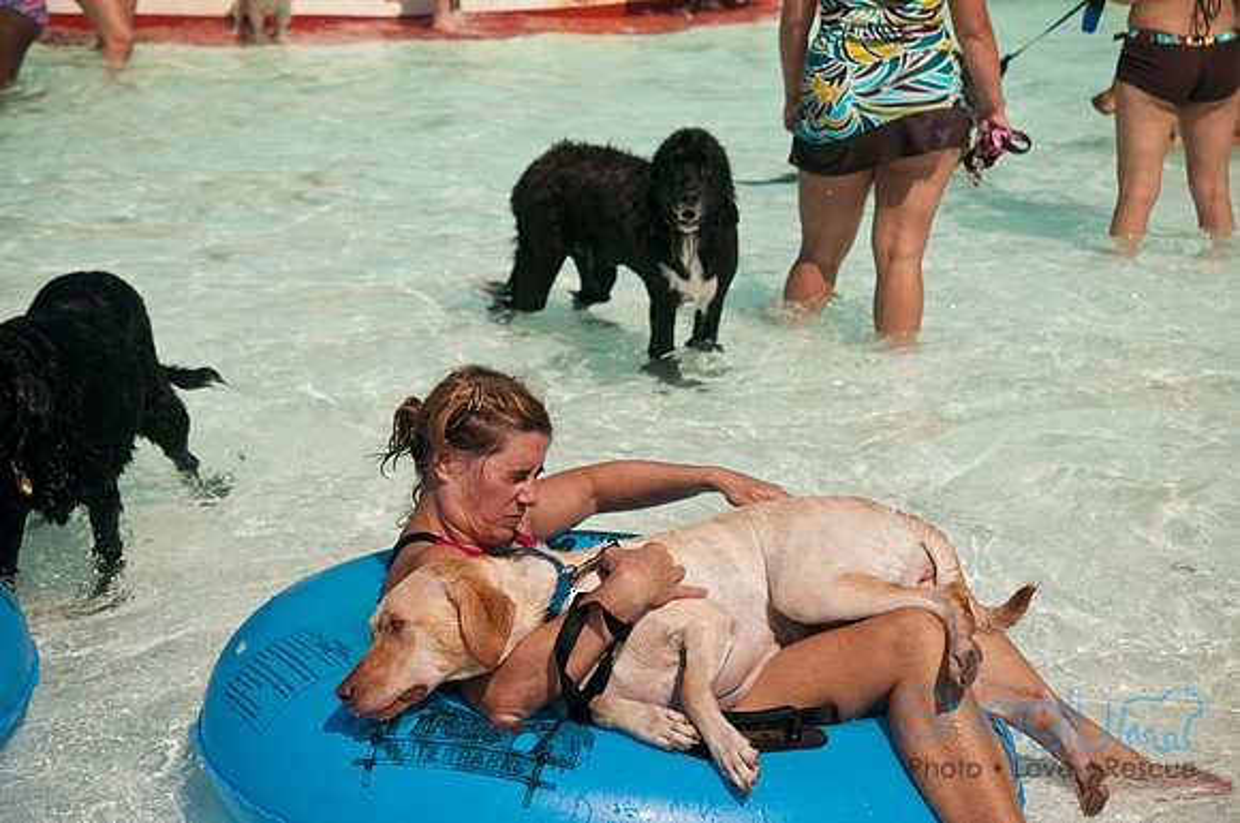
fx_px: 2580
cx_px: 620
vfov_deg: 18.1
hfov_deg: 27.0
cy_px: 412
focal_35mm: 75
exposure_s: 1/8000
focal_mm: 50
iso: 400
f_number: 4
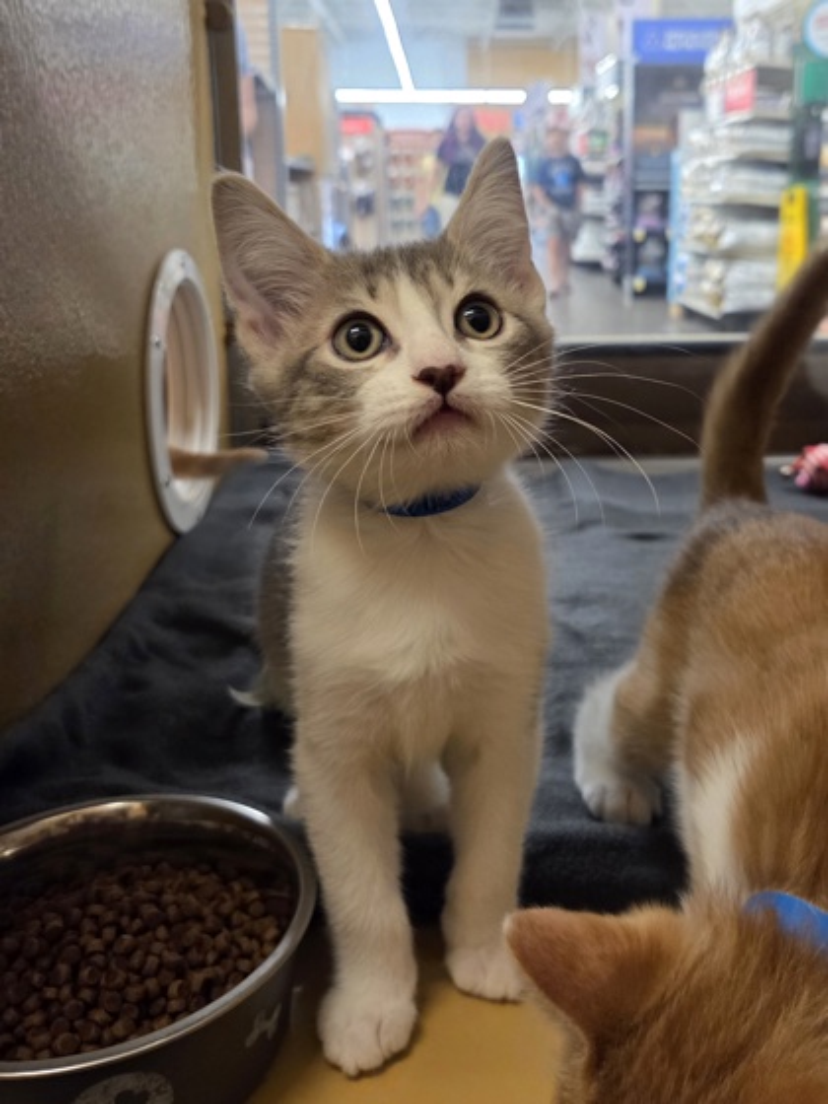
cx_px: 414
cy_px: 552
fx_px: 734
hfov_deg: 58.9
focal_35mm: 23
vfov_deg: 73.9
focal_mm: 5.4
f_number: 1.8
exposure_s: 1/120
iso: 640
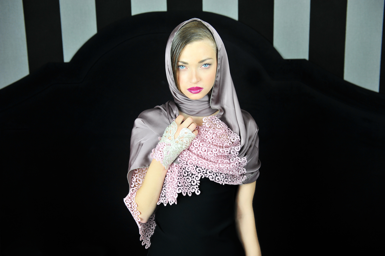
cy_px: 128
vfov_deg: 31.9
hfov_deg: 46.4
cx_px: 192
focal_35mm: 42
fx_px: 449
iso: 400
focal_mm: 42
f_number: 4
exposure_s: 1/60
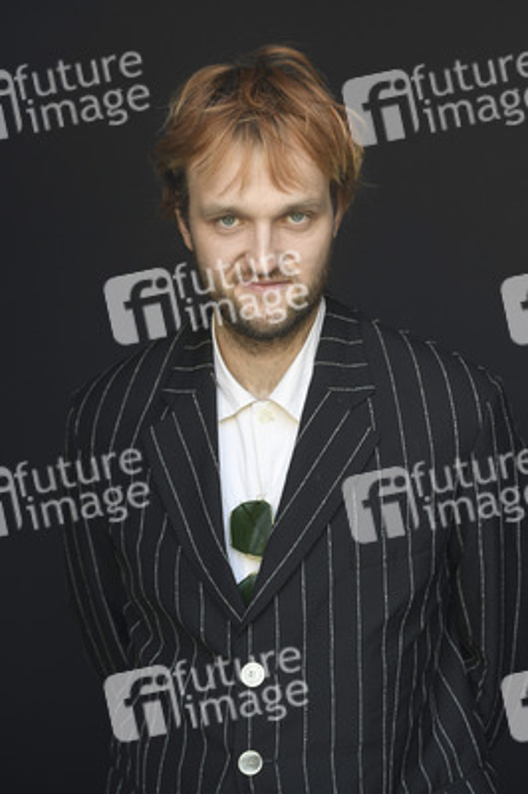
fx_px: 1763
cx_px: 264
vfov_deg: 25.4
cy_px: 397
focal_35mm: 80
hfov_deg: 17.0
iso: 800
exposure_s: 1/320
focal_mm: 80
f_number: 5
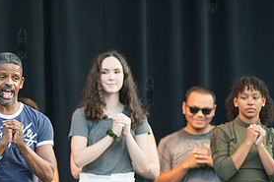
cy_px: 138
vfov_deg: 3.3
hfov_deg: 4.9
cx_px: 22
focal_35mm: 418
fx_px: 3179
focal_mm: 200
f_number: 2.8
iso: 1000
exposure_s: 1/800
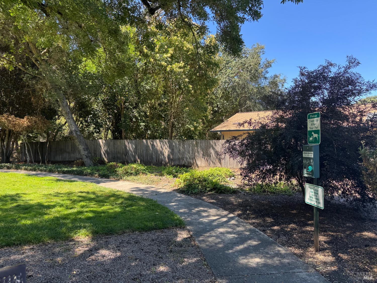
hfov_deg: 71.6
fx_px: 261
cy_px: 142
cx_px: 188
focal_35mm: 24
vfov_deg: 56.8
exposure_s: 1/558
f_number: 1.78
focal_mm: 6.76
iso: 80
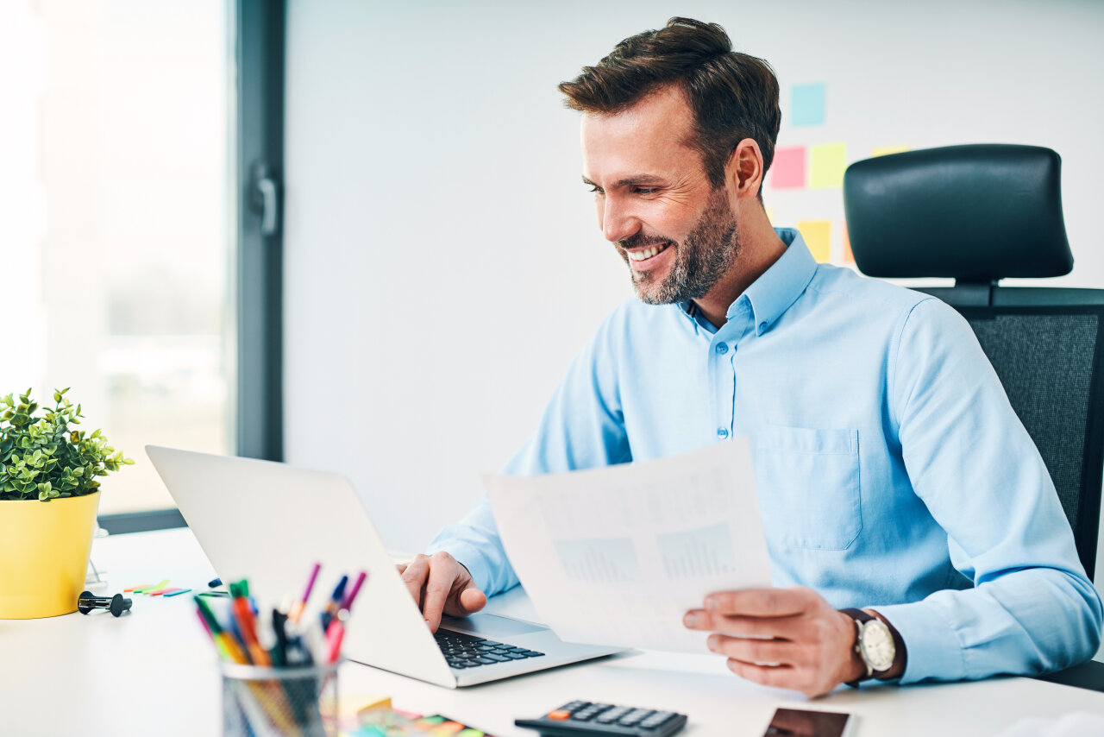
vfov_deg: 27.0
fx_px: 1534
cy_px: 368
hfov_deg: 39.6
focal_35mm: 50
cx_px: 552
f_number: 2.2
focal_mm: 50
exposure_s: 1/200
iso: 100
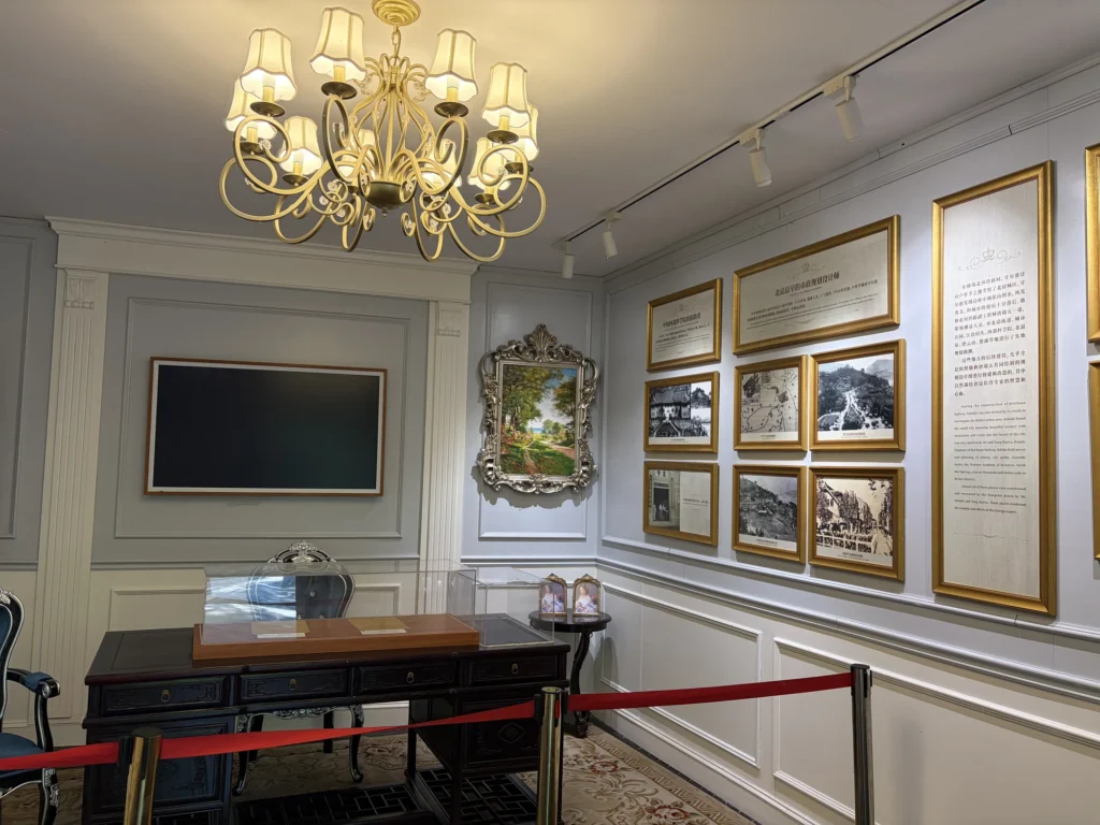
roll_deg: -2.4
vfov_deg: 53.1
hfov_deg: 67.3
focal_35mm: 26
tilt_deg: +4.3
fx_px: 826
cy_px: 412
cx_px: 550
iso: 100
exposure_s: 1/100
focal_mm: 5.96
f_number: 1.6
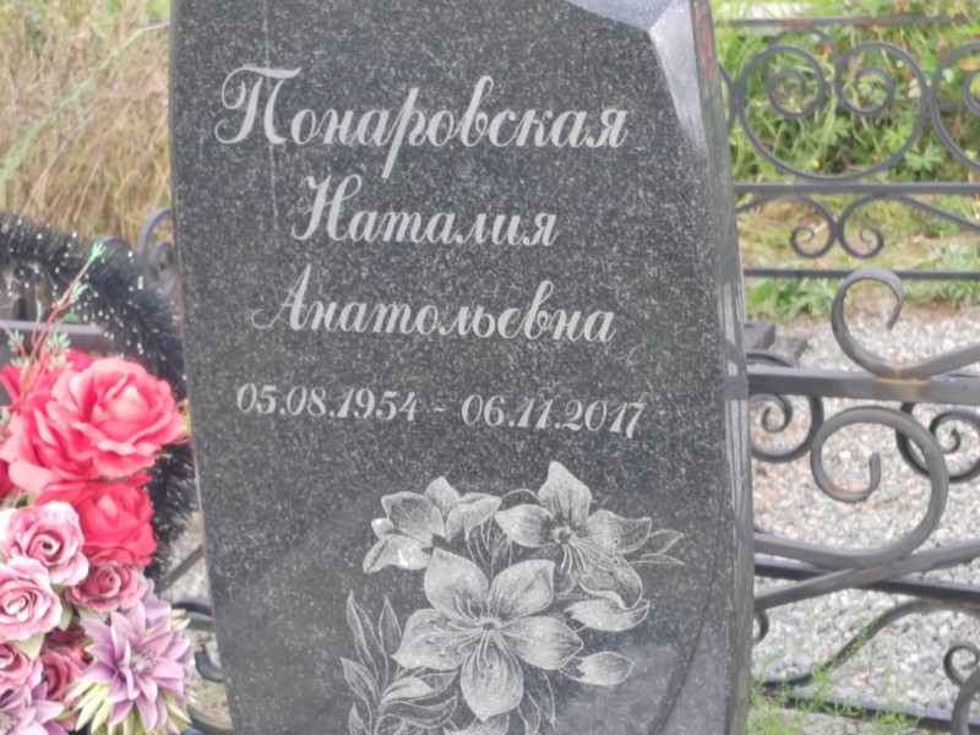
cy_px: 368
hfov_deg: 22.5
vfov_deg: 17.0
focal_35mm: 87
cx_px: 490
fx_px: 2463
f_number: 1.9
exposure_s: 1/100
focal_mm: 5.52
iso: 100
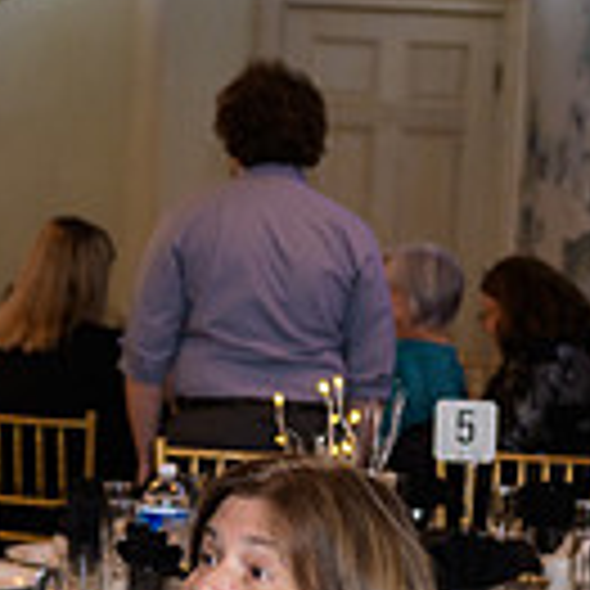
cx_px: 189
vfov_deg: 12.1
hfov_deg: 12.2
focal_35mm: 143
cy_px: 525
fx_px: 2758
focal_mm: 38
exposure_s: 1/100
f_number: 3.2
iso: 800
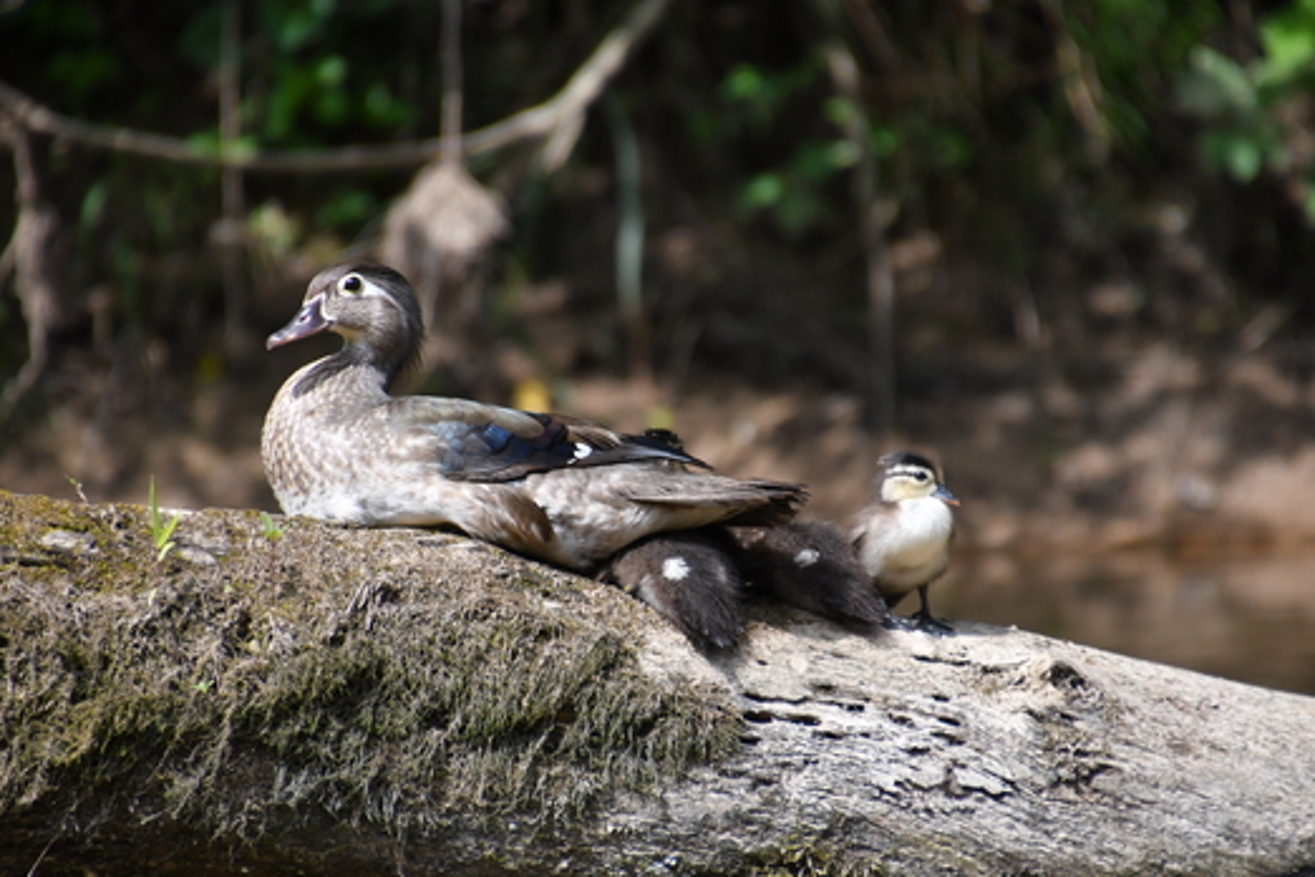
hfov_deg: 4.3
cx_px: 640
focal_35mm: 483
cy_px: 452
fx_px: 17642
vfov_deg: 2.8
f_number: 6.3
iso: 450
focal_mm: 300
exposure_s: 1/1000
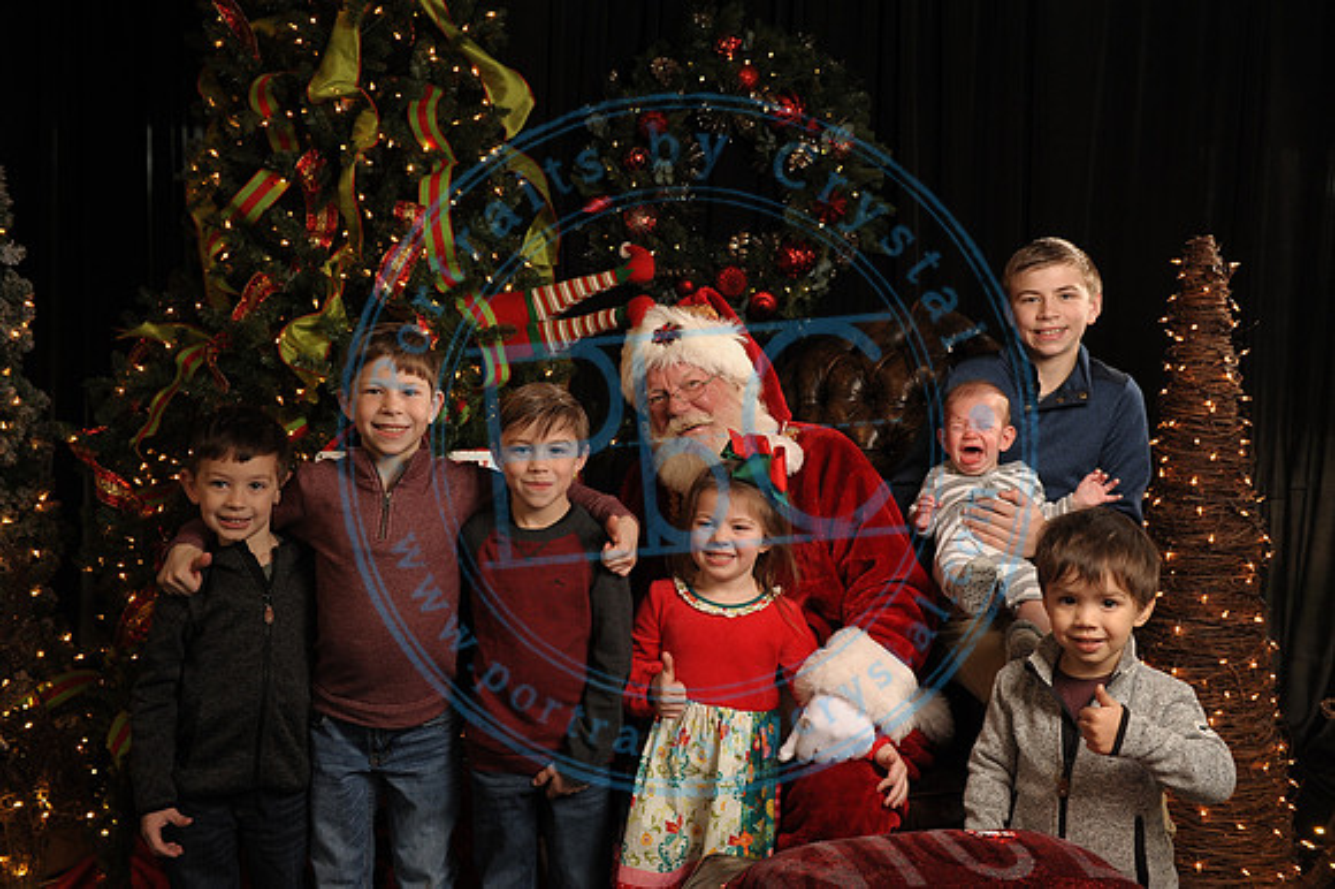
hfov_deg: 58.7
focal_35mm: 32
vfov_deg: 41.1
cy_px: 444
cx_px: 668
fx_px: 1186
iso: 1000
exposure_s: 1/125
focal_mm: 32
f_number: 5.6
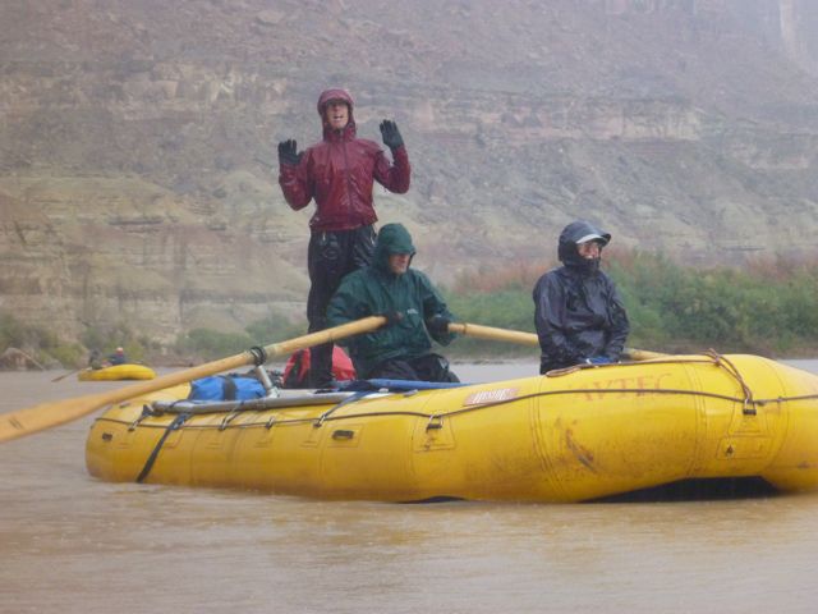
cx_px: 409
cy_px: 307
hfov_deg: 18.2
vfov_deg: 13.7
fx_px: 2552
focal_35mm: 108
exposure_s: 1/40
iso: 400
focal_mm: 19.2
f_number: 5.7
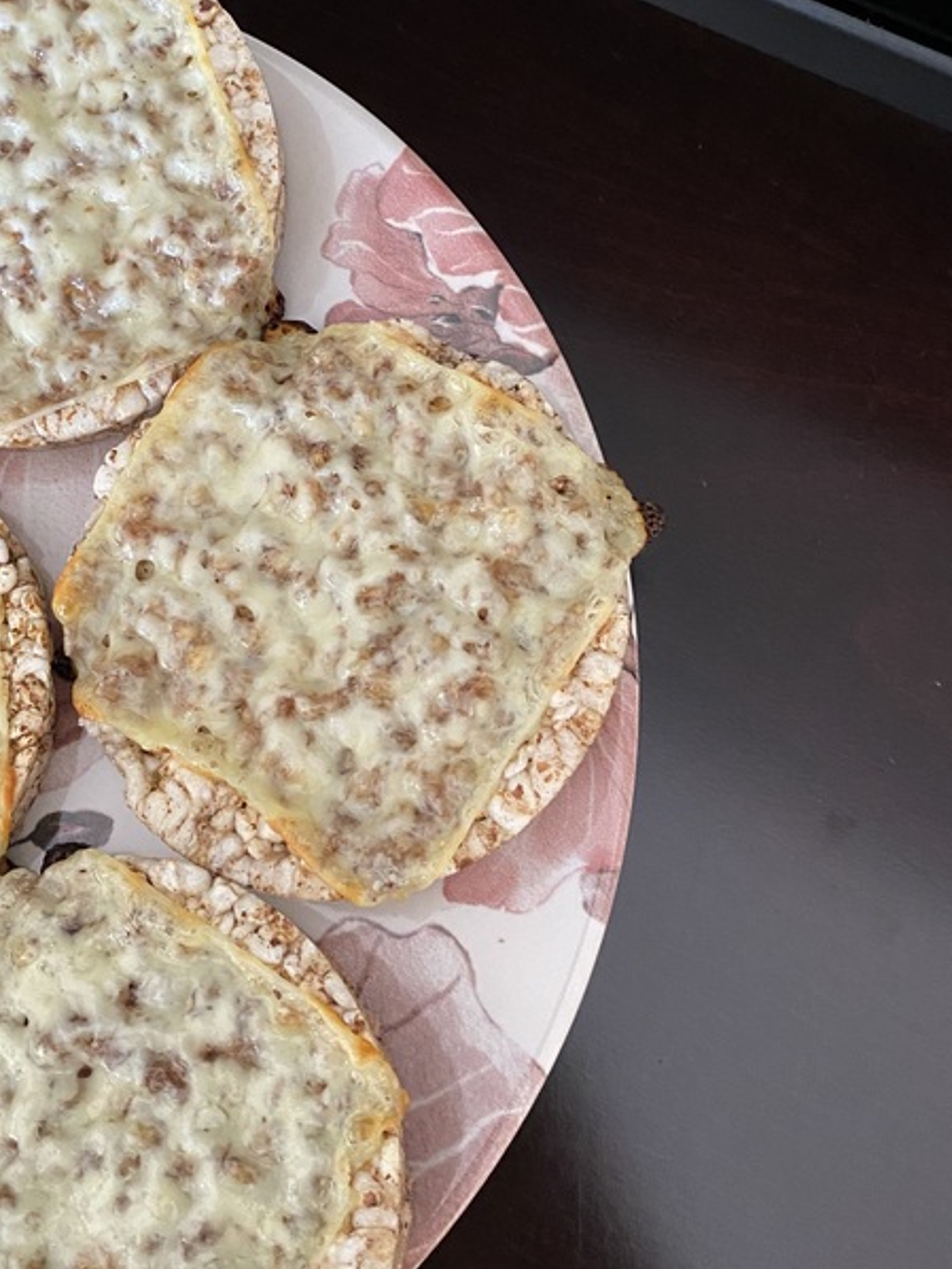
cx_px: 409
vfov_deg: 46.5
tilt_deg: -74.2
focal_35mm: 40
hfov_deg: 35.9
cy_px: 497
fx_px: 1466
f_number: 1.8
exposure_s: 1/38
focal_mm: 4.25
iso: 640
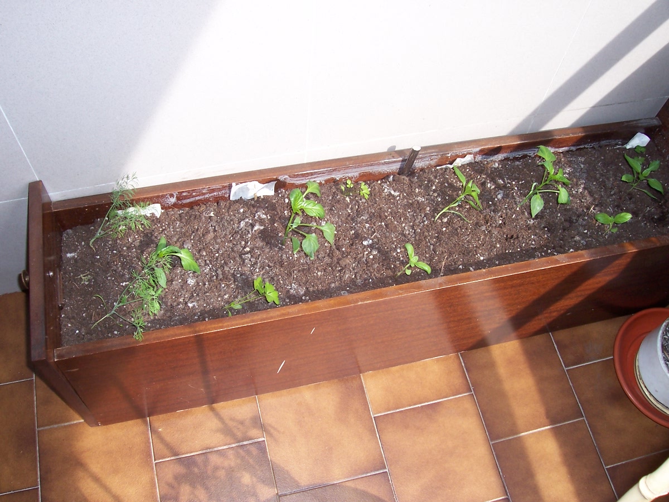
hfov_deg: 54.0
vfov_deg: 41.8
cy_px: 251
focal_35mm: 34
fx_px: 657
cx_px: 334
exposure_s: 1/250
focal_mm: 5.6
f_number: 5.6
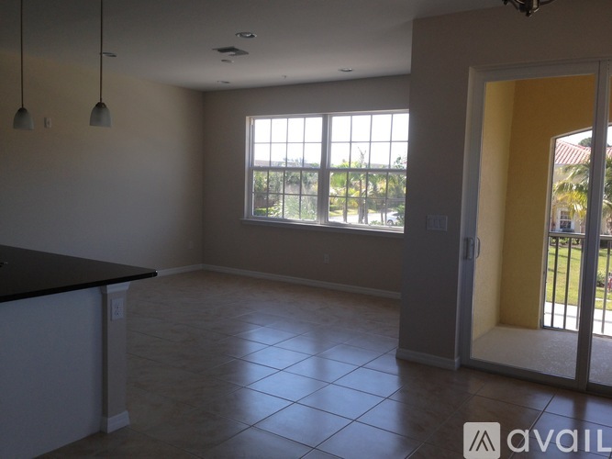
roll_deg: +0.9
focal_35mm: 33
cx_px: 306
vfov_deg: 42.9
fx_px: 583
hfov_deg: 55.4
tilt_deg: -6.2
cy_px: 230
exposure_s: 1/123
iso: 50
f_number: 2.4
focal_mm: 4.12
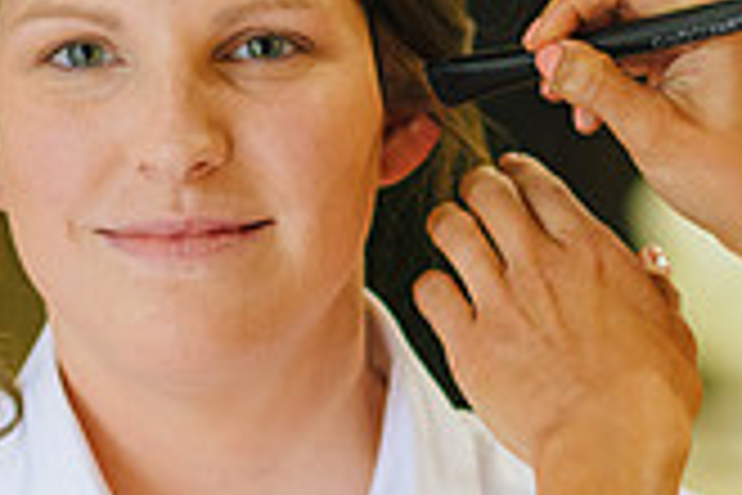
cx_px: 396
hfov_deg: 6.9
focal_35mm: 299
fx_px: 6162
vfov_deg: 4.6
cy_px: 331
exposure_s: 1/200
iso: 800
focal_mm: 85
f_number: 2
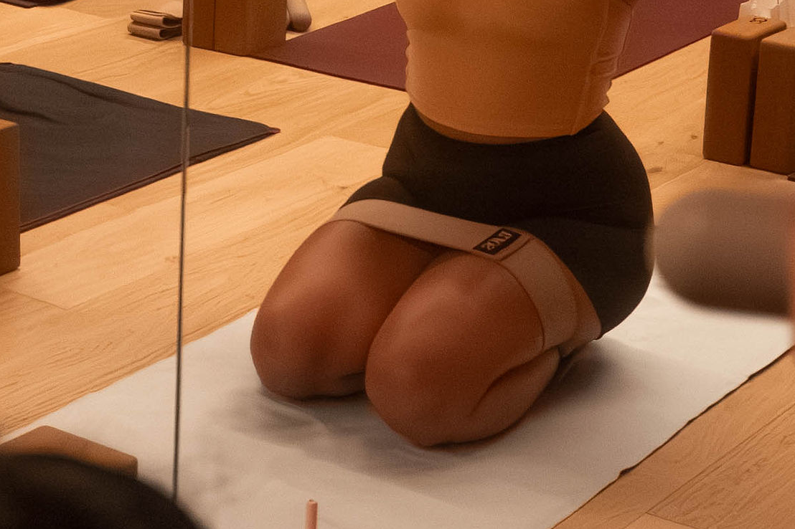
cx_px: -41
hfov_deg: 17.0
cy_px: -272
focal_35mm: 117
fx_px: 2583
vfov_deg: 11.2
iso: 5000
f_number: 3.5
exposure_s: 1/250
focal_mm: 24
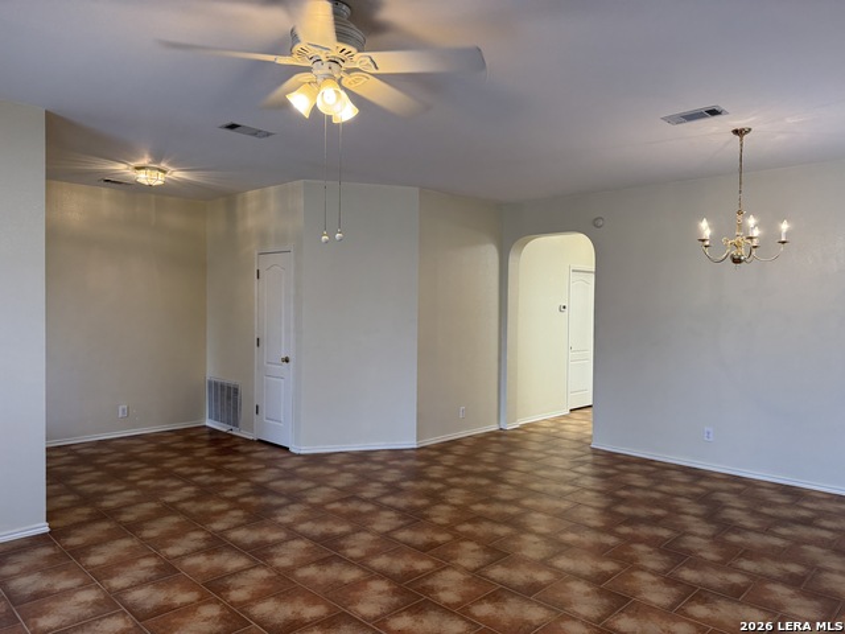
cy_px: 317
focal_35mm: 24
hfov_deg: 71.6
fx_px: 586
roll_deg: -0.8
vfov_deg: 56.8
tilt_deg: -1.5
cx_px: 422
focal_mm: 6.76
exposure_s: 1/120
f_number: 1.78
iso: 200
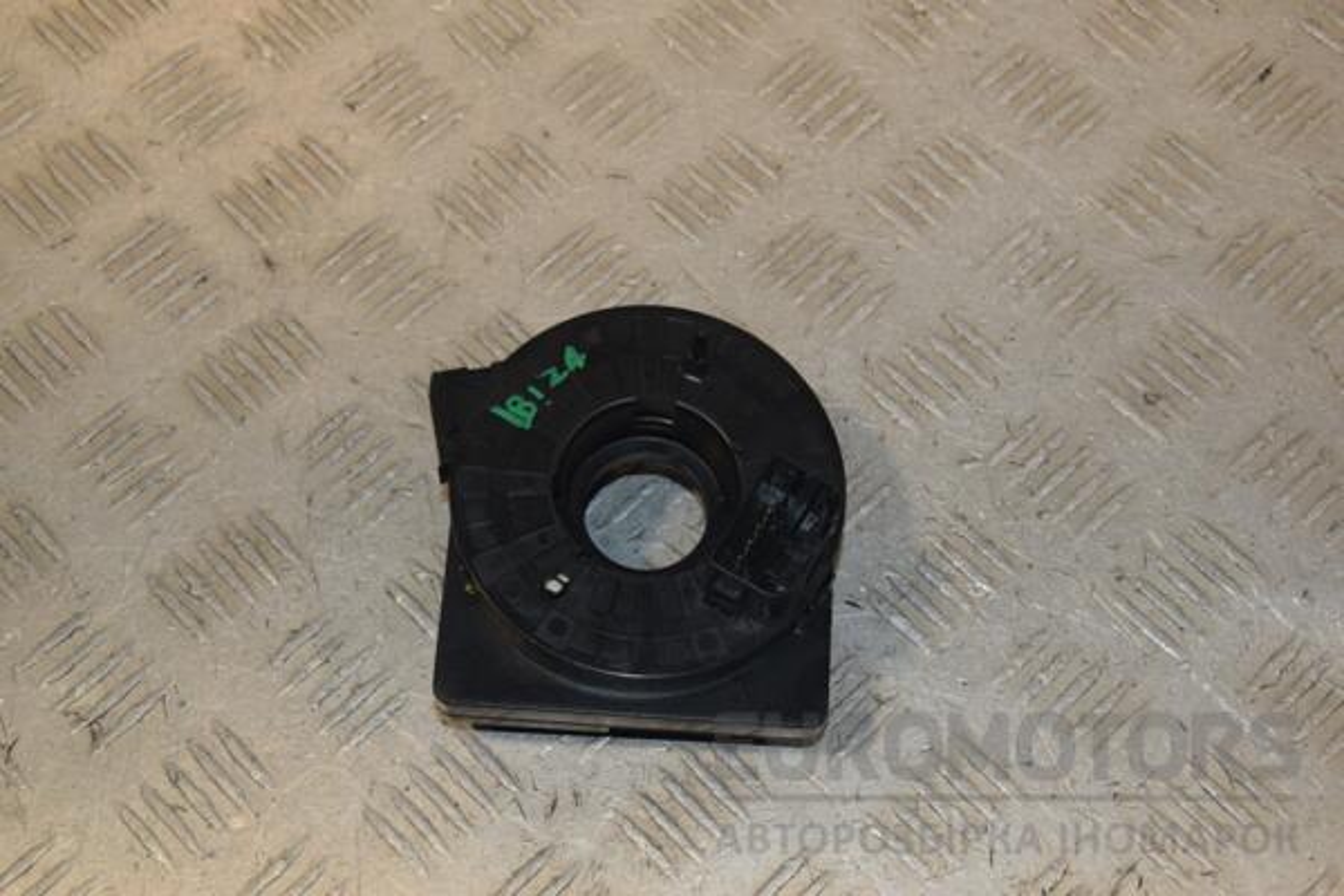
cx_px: 672
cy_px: 448
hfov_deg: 35.1
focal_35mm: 57
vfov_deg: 23.8
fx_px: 2128
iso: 800
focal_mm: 38
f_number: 8
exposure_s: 1/200
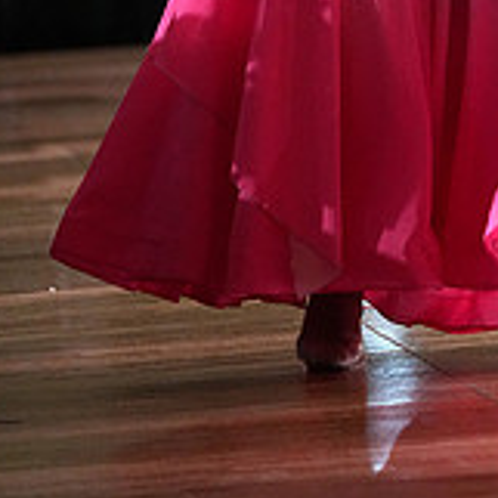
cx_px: 580
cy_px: -353
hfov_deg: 2.9
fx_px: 9994
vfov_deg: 2.8
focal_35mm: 614
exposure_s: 1/400
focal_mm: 200
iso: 6400
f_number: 4.5
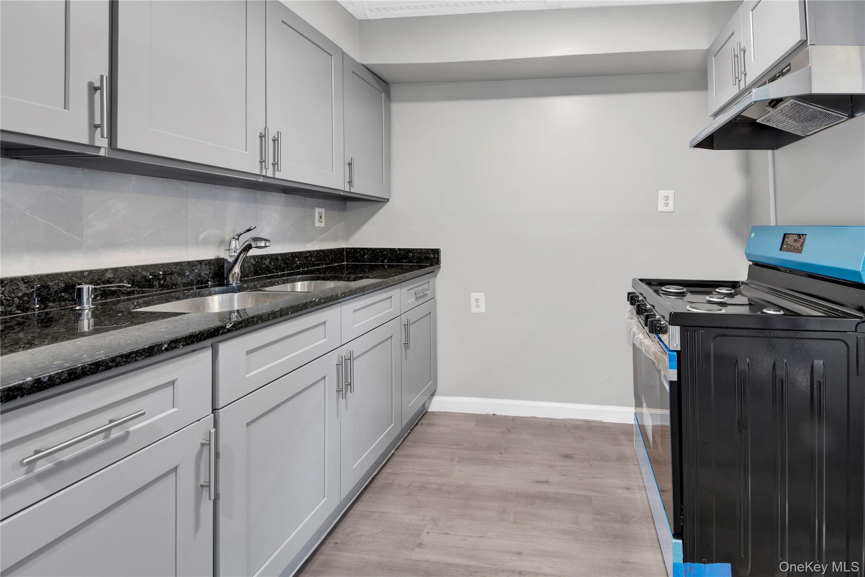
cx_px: 432
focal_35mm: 12
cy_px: 288
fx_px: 288
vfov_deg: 90.0
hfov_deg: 112.6
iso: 100
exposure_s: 4
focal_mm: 8
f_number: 8
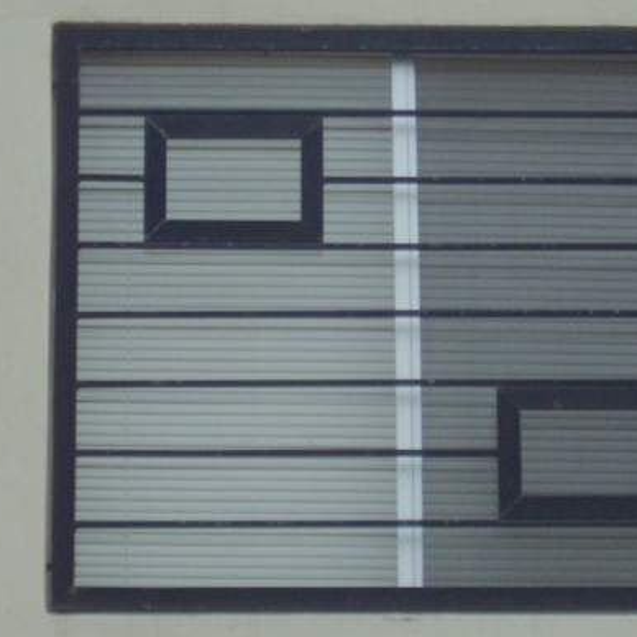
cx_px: 396
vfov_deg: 12.2
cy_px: 286
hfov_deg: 12.2
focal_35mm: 143
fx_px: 2977
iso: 100
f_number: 5.5
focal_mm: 17.6
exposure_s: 1/160
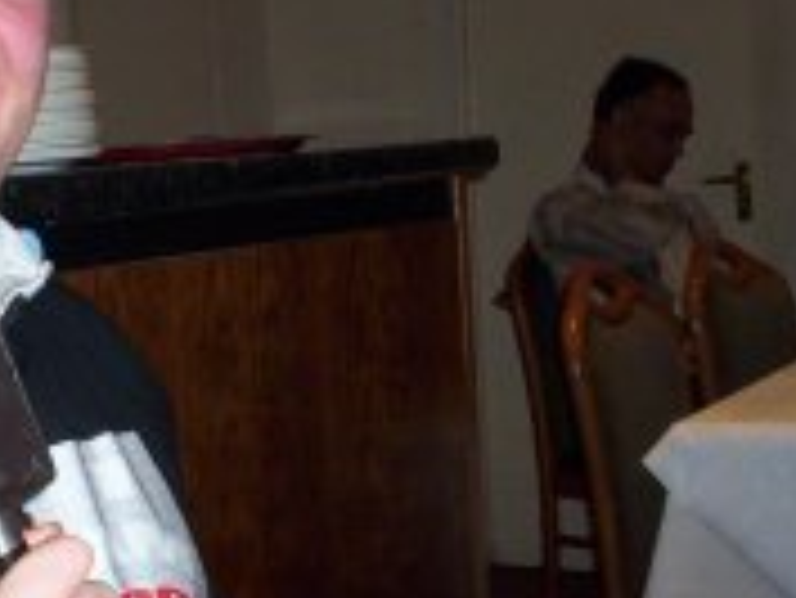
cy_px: 346
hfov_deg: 22.4
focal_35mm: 86
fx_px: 1979
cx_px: 130
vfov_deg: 17.2
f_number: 4.5
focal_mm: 4.99
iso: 140
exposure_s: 1/60
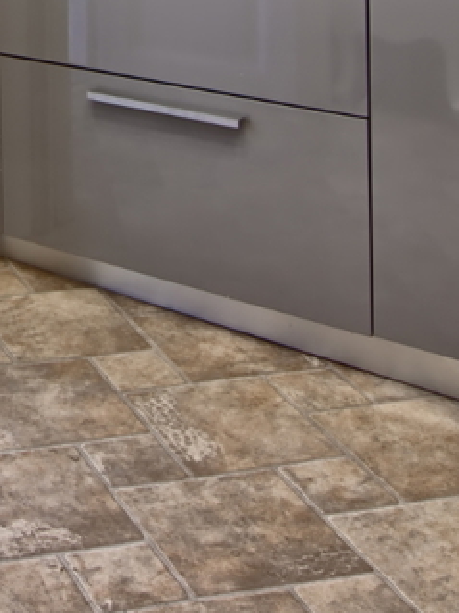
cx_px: -160
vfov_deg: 21.1
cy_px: -313
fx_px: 1380
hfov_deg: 17.5
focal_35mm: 78
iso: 100
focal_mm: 16
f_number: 13
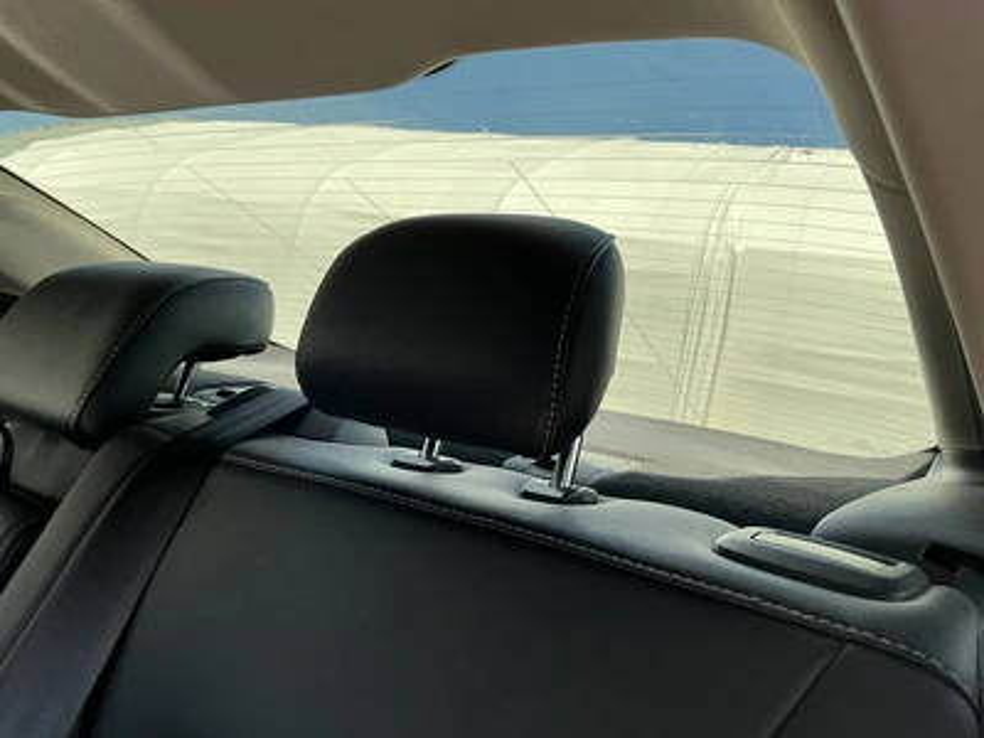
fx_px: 796
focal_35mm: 28
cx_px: 492
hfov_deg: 63.4
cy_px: 369
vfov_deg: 49.7
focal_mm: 3
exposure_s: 1/122
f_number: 1.8
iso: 16
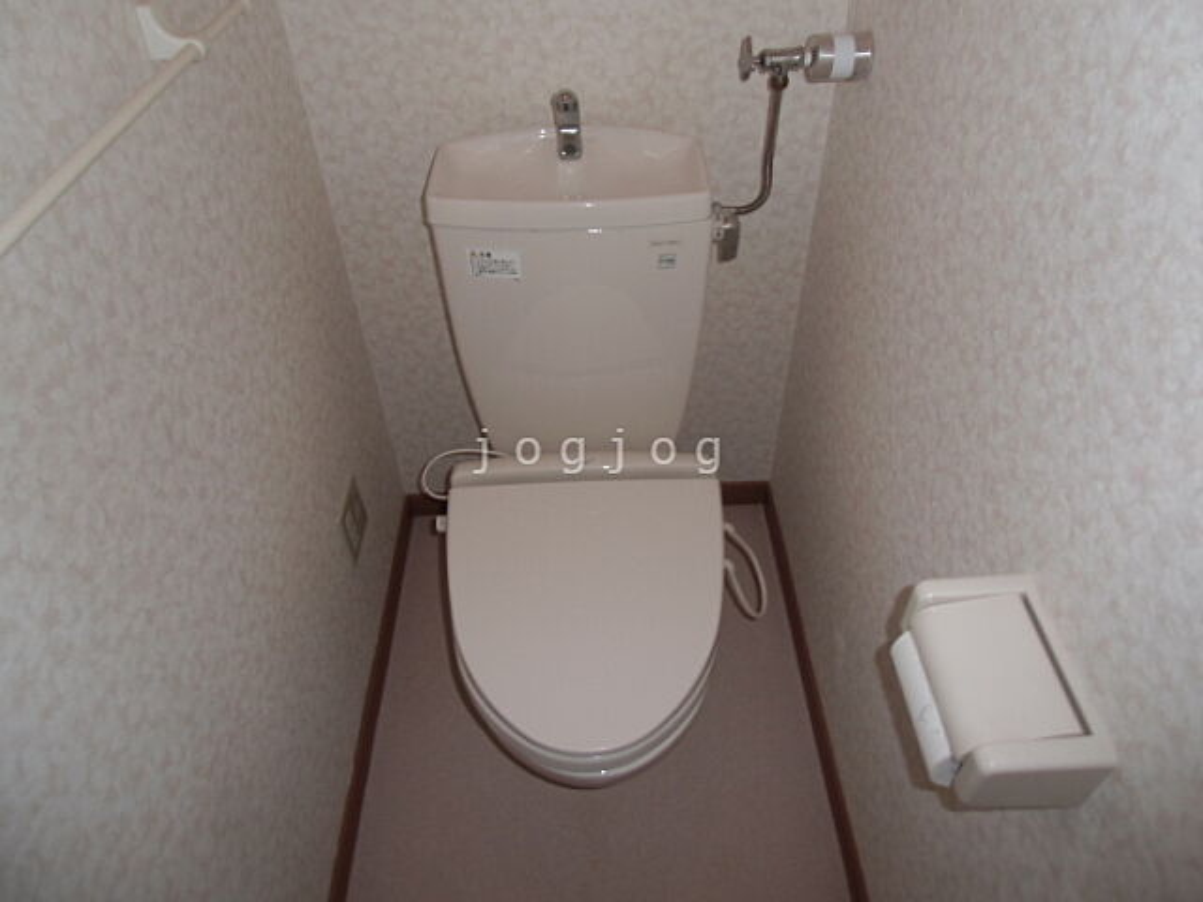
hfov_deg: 71.6
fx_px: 834
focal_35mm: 24
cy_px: 451
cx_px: 602
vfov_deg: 56.8
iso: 64
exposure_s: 1/60
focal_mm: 4.24
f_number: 3
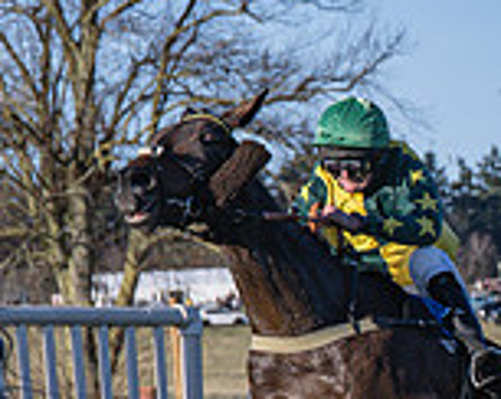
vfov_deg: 3.7
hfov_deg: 4.7
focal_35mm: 412
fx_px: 6101
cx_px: 404
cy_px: 489
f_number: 4
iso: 200
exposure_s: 1/2500
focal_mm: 71
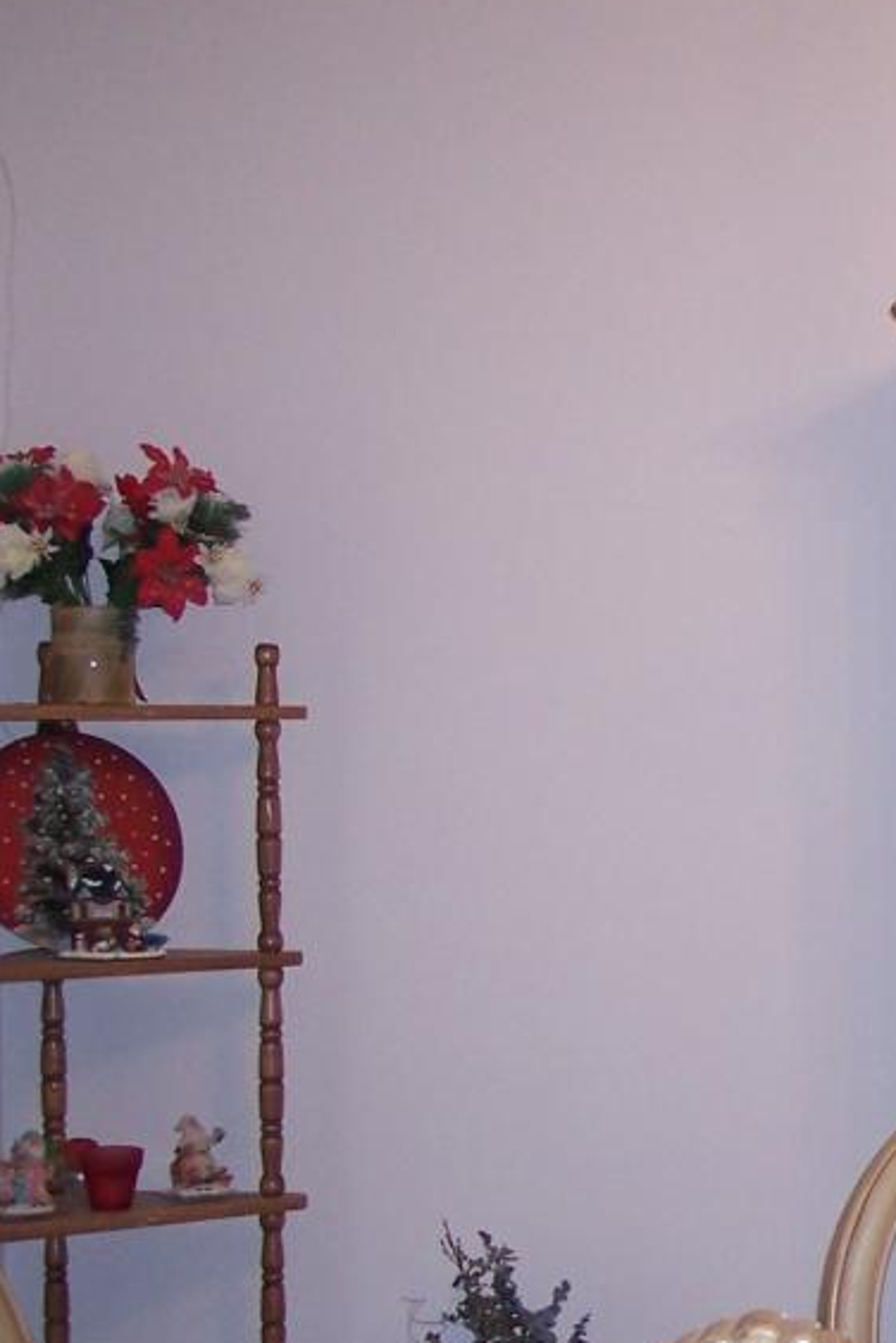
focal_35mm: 92
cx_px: 1330
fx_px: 3434
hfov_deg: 14.0
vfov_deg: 22.1
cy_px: 883
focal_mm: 8
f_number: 2.8
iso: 140
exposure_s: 1/60
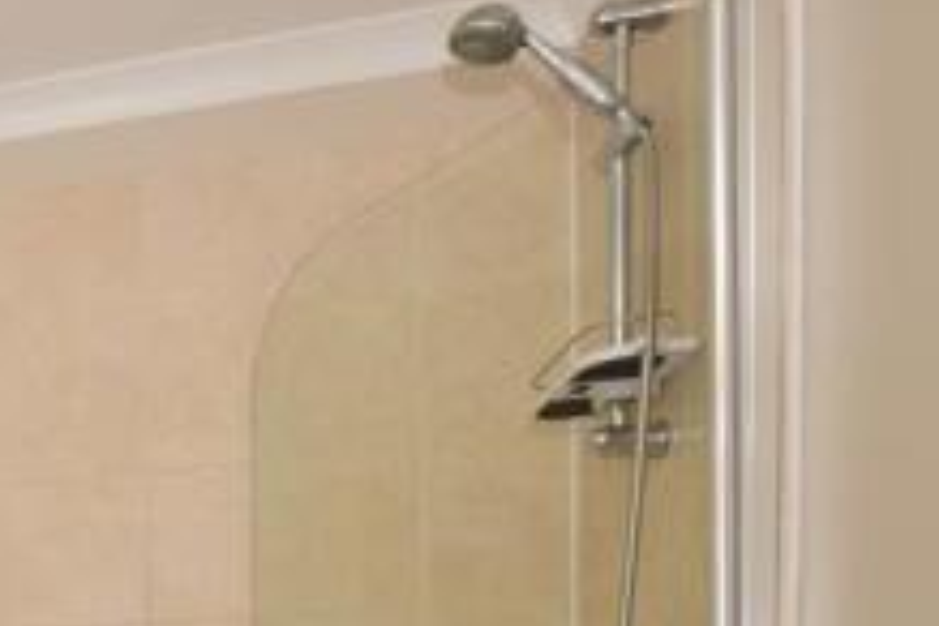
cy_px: 847
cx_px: -390
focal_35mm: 45
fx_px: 1174
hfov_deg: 30.2
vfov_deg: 25.2
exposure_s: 1/200
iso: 320
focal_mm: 10
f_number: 9
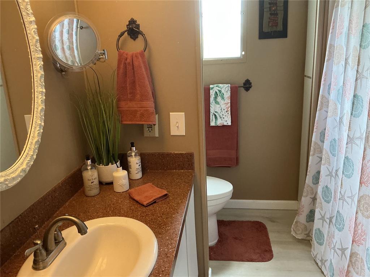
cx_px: 185
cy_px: 138
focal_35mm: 29
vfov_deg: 48.2
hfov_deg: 61.7
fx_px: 310
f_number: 1.8
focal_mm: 3
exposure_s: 1/60
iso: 160
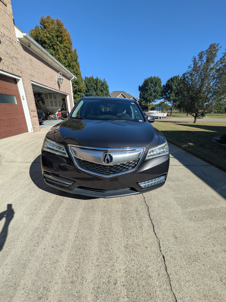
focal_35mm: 14
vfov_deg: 102.1
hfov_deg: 85.7
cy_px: 151
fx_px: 122
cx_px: 113
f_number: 2.2
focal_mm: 1.85
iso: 52
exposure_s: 1/1923
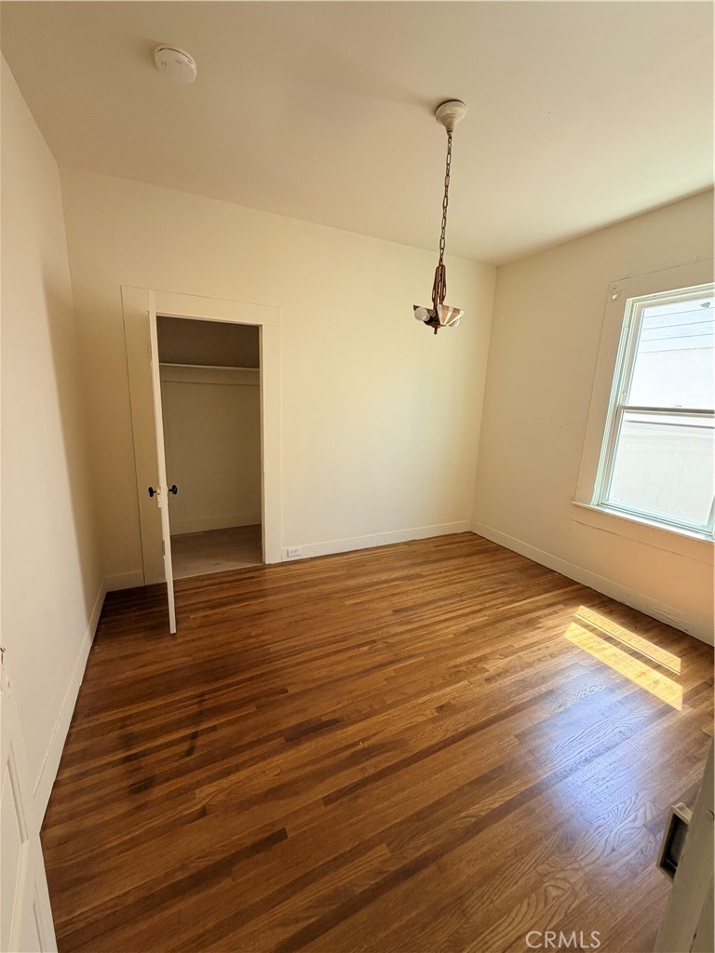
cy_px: 476
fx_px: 386
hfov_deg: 85.7
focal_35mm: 14
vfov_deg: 102.1
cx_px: 358
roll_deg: -1.8
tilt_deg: -11.5
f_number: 2.2
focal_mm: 2.22
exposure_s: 1/121
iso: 125
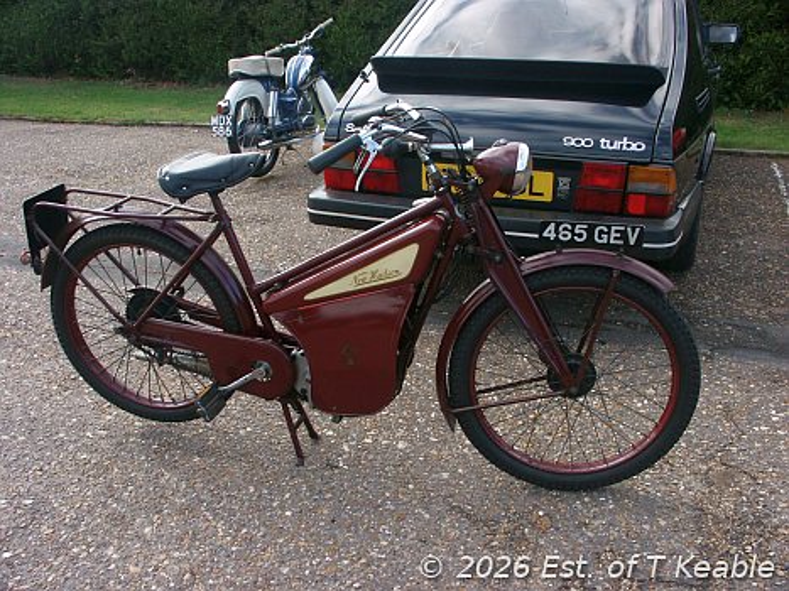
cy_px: 296
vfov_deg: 41.8
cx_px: 394
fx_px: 775
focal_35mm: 34
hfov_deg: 54.0
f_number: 4.5
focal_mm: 8.94
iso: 100
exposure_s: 1/125
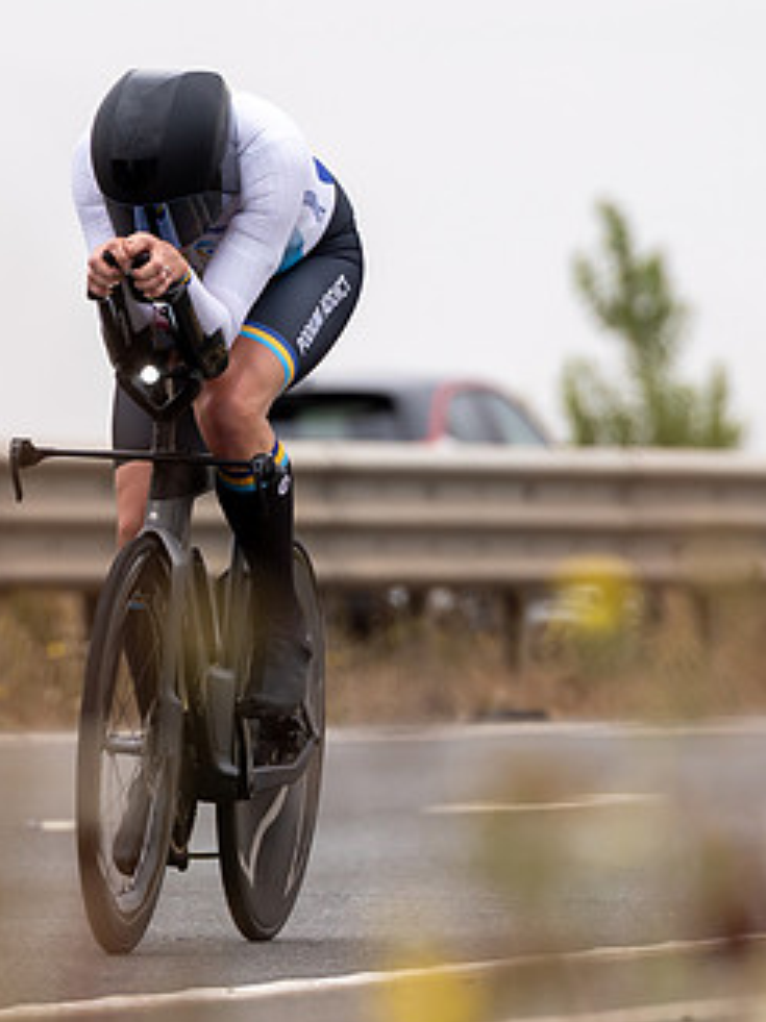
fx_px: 21346
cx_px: 191
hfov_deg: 2.1
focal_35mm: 723
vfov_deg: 2.7
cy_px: 535
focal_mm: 200
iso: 100
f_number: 3.5
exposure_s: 1/800
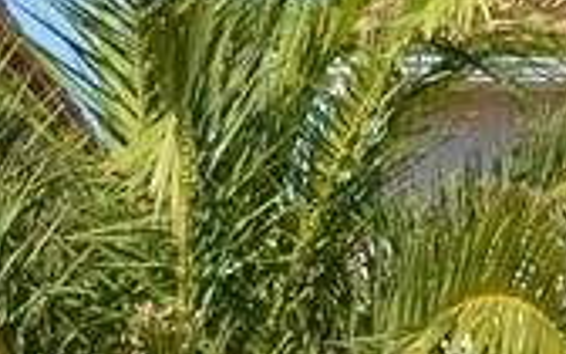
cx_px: 1181
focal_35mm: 178
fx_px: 2746
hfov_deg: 10.6
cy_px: 440
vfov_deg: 7.3
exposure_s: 1/320
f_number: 9
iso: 100
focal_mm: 18
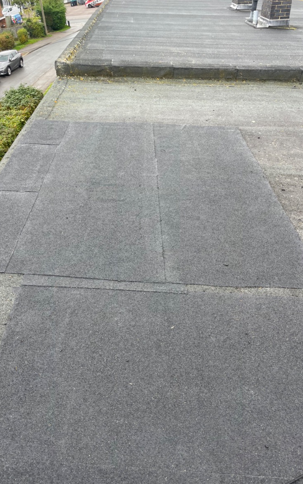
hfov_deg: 44.3
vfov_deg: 66.5
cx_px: 120
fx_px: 370
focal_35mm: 28
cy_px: 245
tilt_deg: -35.8
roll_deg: +4.7
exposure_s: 1/330
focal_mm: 4.2
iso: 32
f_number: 1.6
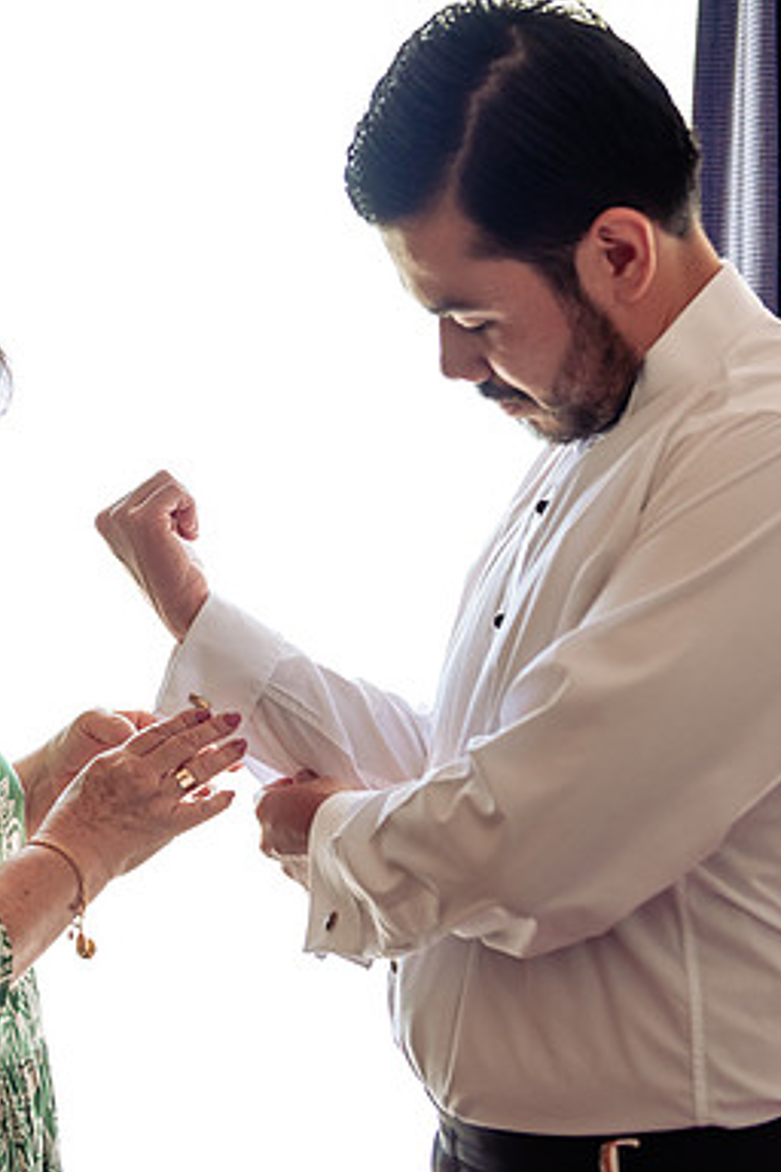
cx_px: 177
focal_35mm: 76
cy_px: 584
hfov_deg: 17.8
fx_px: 2473
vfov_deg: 26.7
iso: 800
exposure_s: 1/160
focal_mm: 50
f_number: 3.5
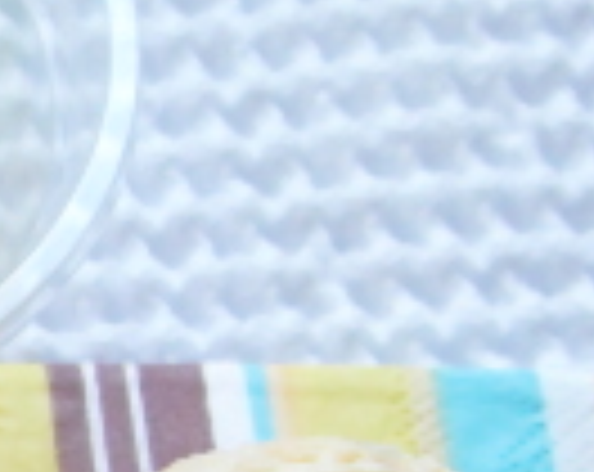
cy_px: 724
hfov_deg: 8.2
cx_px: -778
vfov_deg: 7.0
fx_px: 3824
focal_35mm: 218
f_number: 3.3
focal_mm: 8.2
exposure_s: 1/100
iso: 200
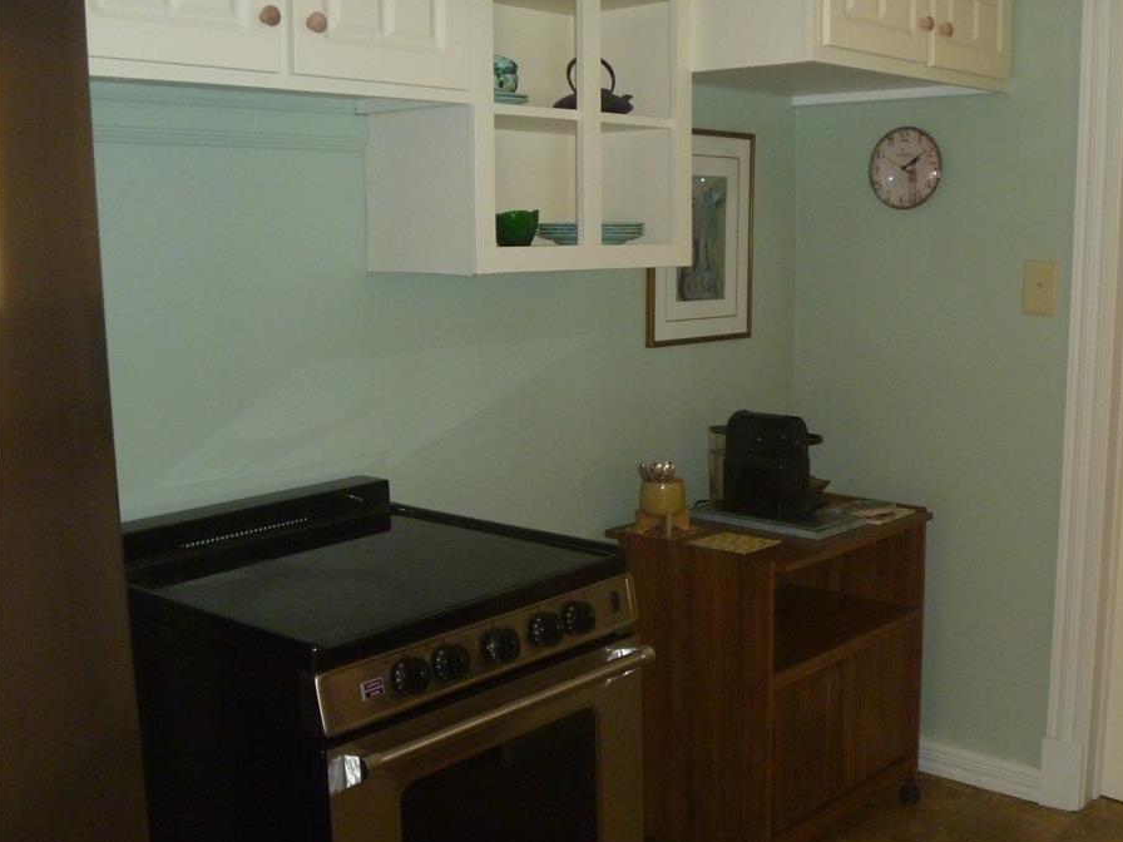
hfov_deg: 46.7
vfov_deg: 36.0
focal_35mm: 40
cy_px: 439
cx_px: 635
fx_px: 1298
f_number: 3.5
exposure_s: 1/30
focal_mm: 6.3
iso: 400
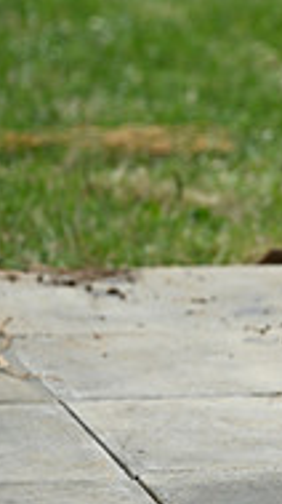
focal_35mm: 548
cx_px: 686
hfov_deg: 2.2
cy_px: 108
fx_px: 7301
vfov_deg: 3.9
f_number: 4.5
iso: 180
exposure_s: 1/1250
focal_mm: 170
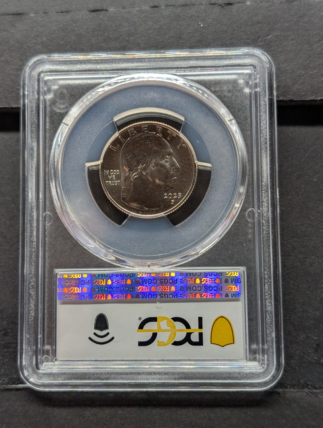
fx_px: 608
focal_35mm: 49
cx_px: 162
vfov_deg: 38.9
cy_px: 214
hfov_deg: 29.7
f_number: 1.68
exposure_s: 1/95.5
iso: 39
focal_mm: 6.9
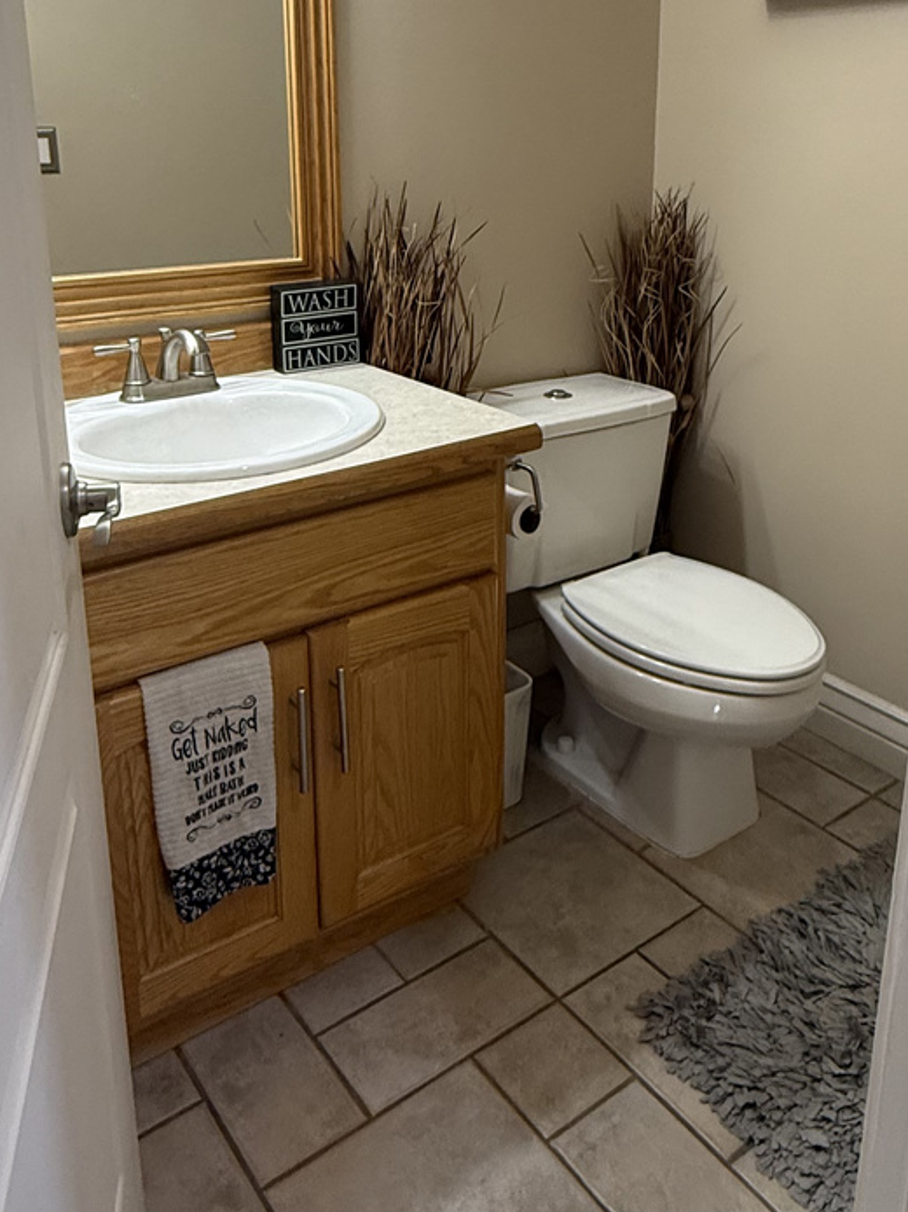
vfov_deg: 57.1
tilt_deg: -15.4
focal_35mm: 31
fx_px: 1085
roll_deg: -0.3
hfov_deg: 45.4
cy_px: 405
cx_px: 477
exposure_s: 1/120
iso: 320
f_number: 2.2
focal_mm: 2.22
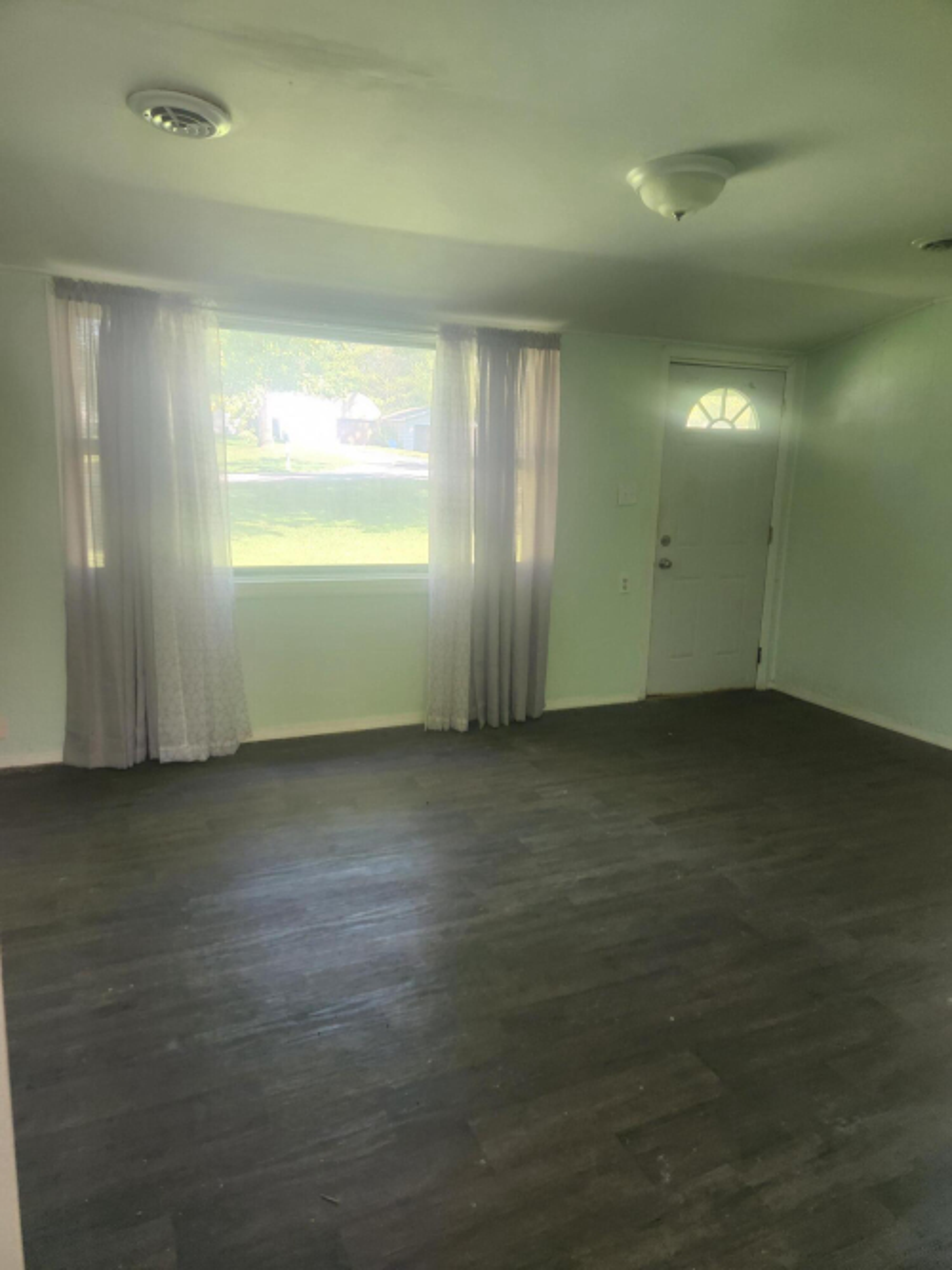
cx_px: 476
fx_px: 844
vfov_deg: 73.9
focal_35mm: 23
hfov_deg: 58.9
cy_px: 635
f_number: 1.8
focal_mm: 5.4
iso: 160
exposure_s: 1/120
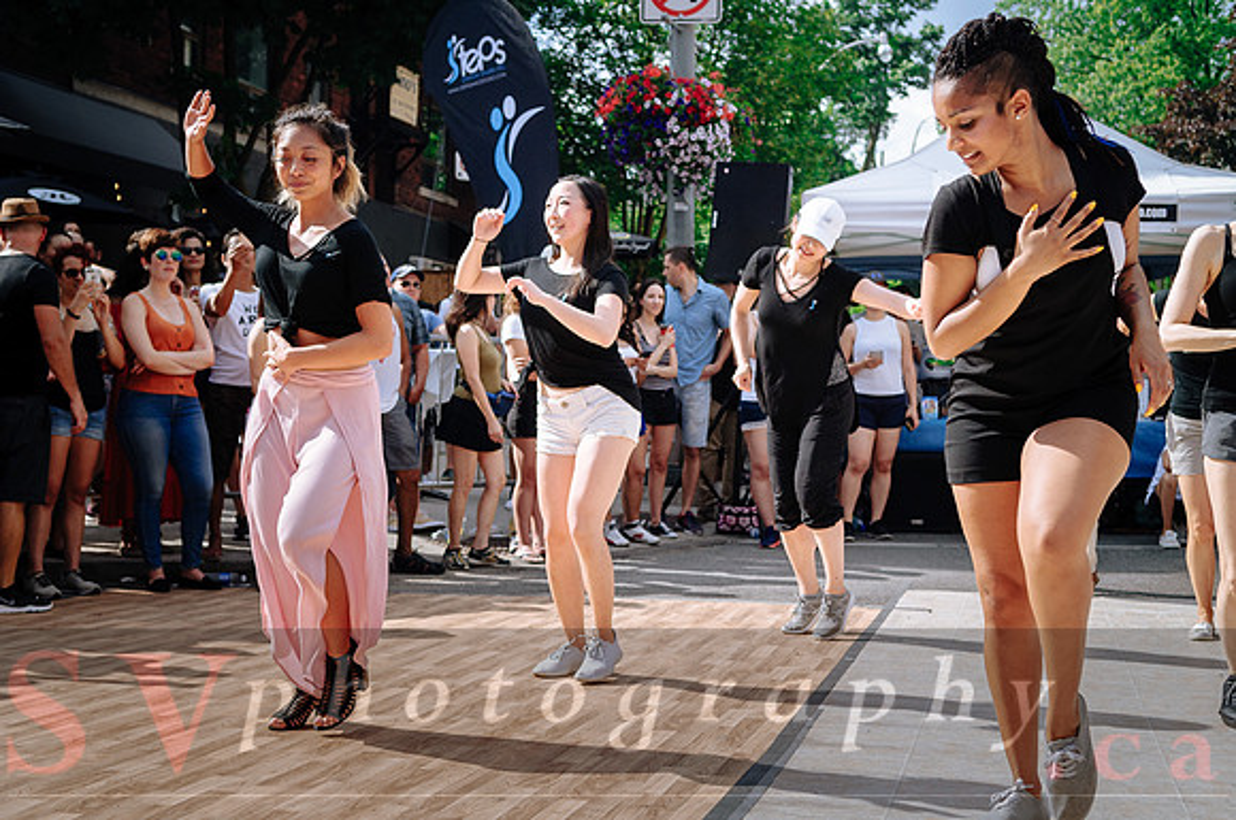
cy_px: 410
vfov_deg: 28.0
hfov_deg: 41.2
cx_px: 618
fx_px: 1646
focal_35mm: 48
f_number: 4
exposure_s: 1/1250
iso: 100
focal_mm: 32
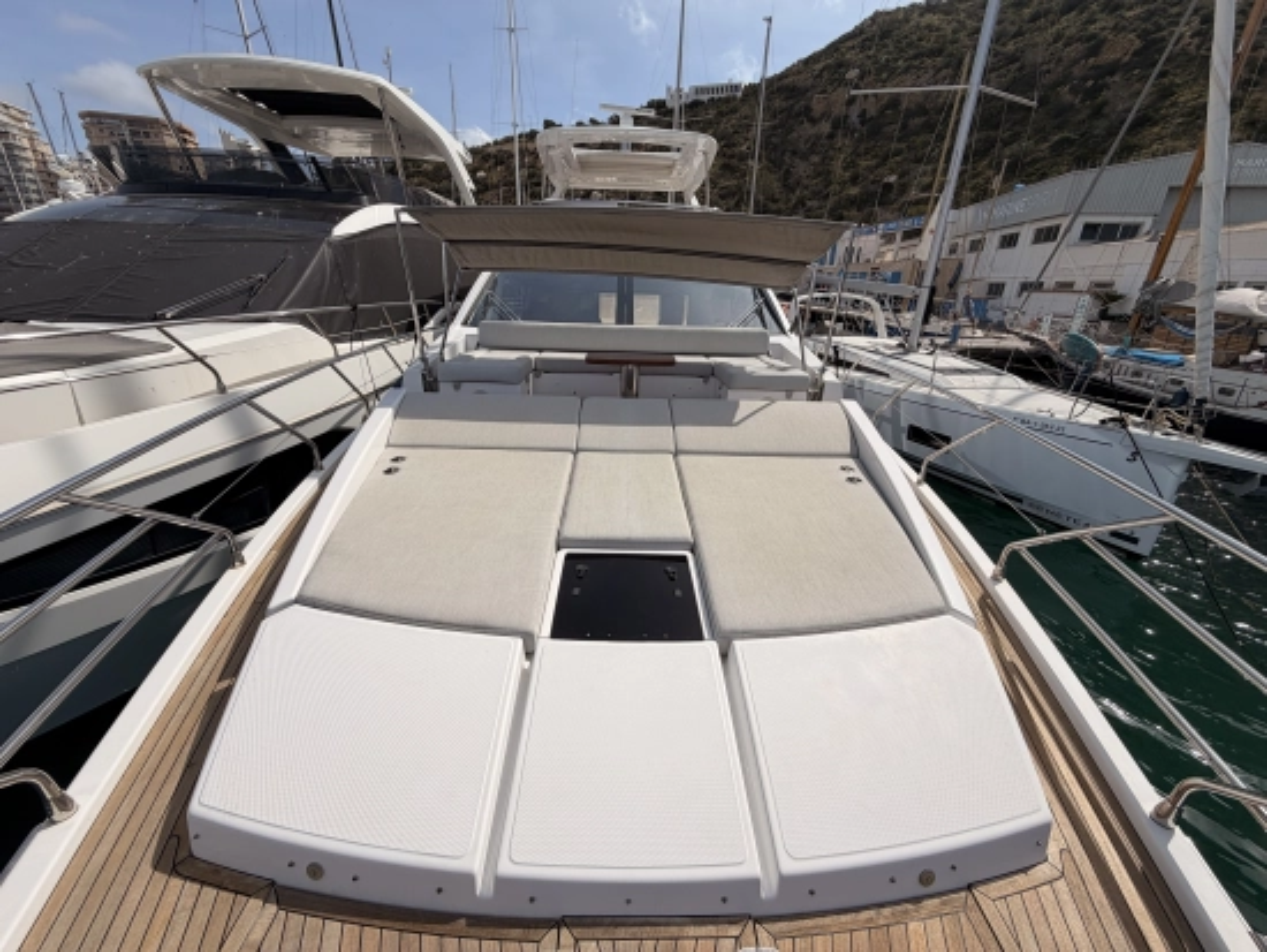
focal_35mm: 14
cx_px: 634
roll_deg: -1.7
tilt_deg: -21.4
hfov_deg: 102.0
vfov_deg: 85.7
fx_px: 513
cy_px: 476
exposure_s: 1/2237
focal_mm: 2.22
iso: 20
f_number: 2.2
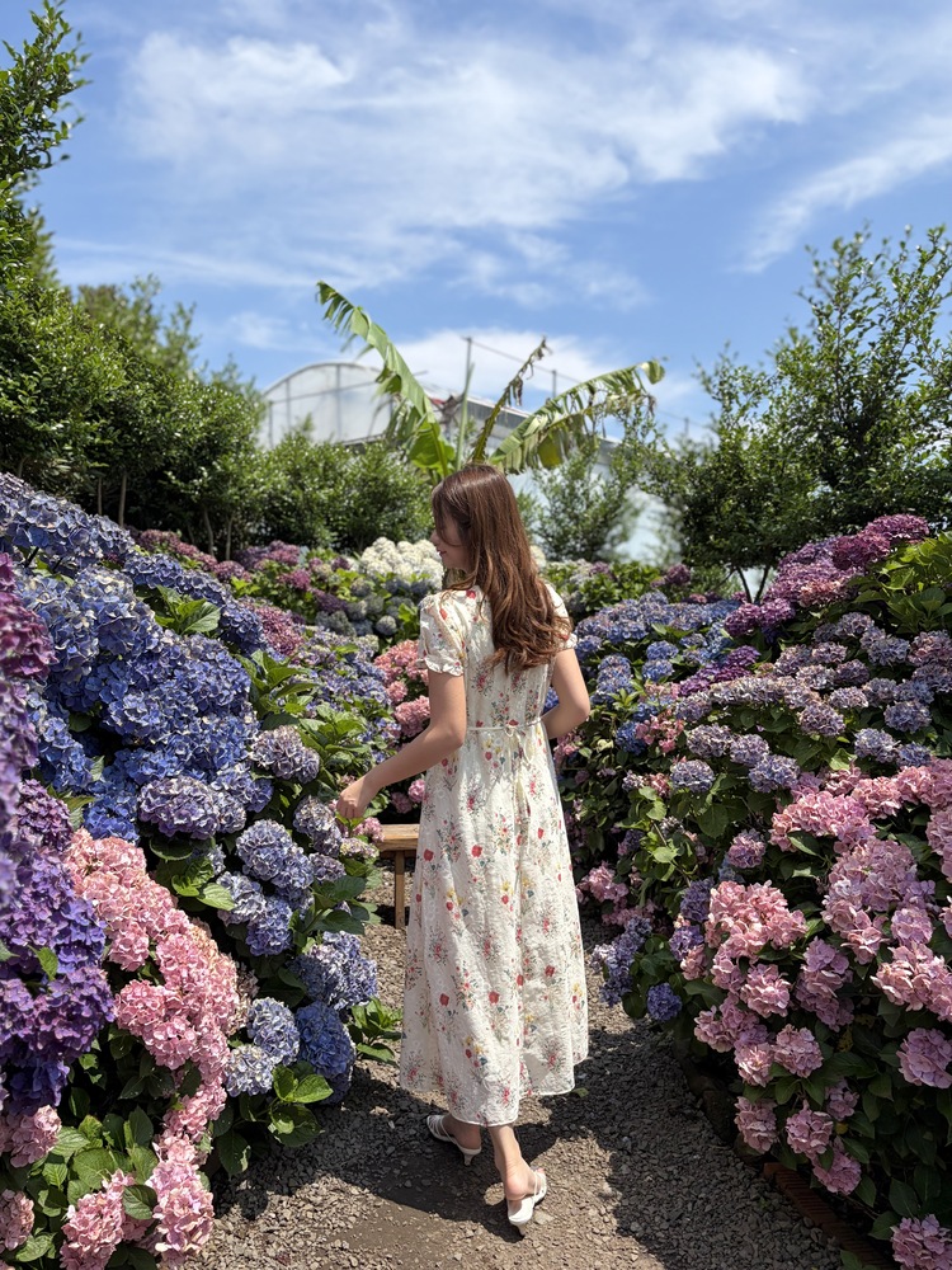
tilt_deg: -0.1
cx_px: 476
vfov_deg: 67.3
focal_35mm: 26
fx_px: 953
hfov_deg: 53.1
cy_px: 635
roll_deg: +1.0
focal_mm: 5.96
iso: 50
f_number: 1.6
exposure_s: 1/3831
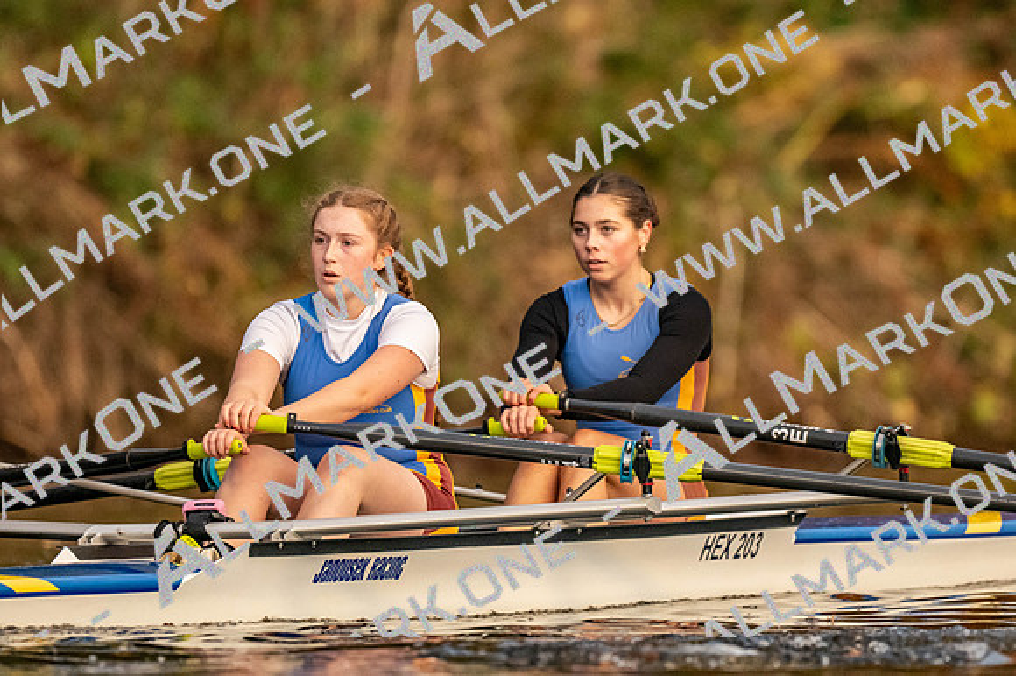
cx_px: 508
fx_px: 25385
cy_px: 338
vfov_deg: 1.5
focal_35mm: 900
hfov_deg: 2.3
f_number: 4
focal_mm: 600
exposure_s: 1/2500
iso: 3600
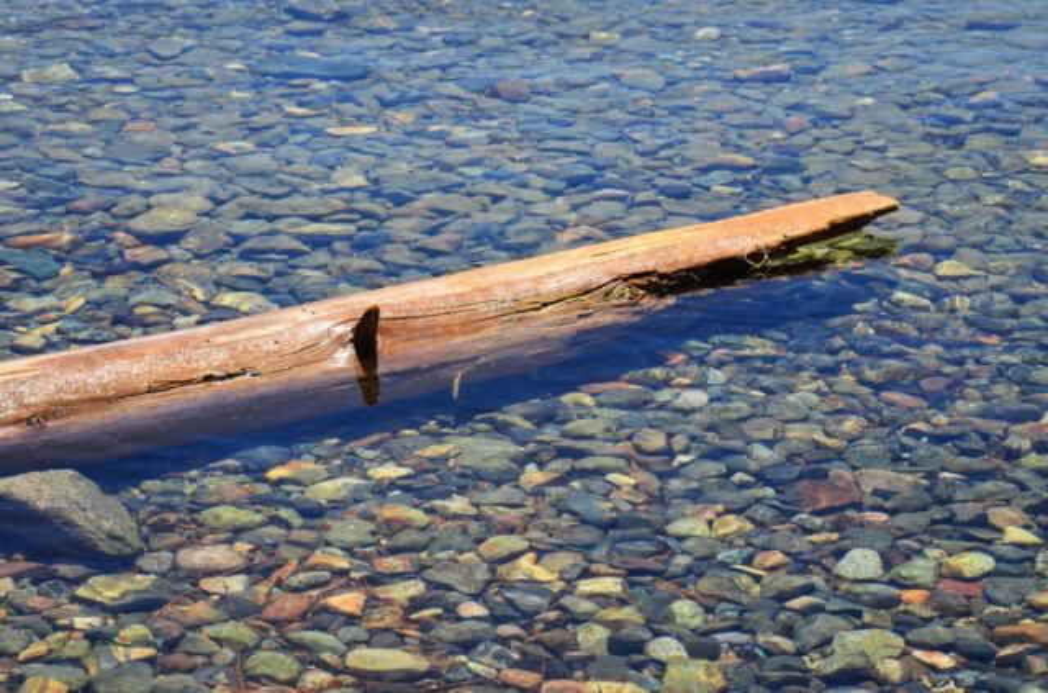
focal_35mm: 123
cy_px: 346
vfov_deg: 11.1
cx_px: 524
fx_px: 3571
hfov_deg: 16.7
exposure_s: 1/125
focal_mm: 82
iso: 200
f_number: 16
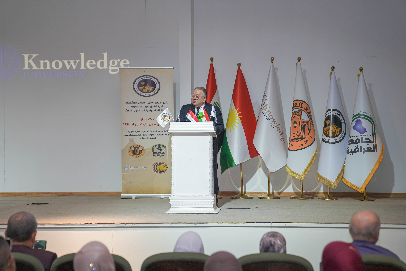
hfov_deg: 31.9
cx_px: 202
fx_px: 710
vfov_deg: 21.6
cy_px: 137
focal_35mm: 63
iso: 1000
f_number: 2.8
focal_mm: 60
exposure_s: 1/120
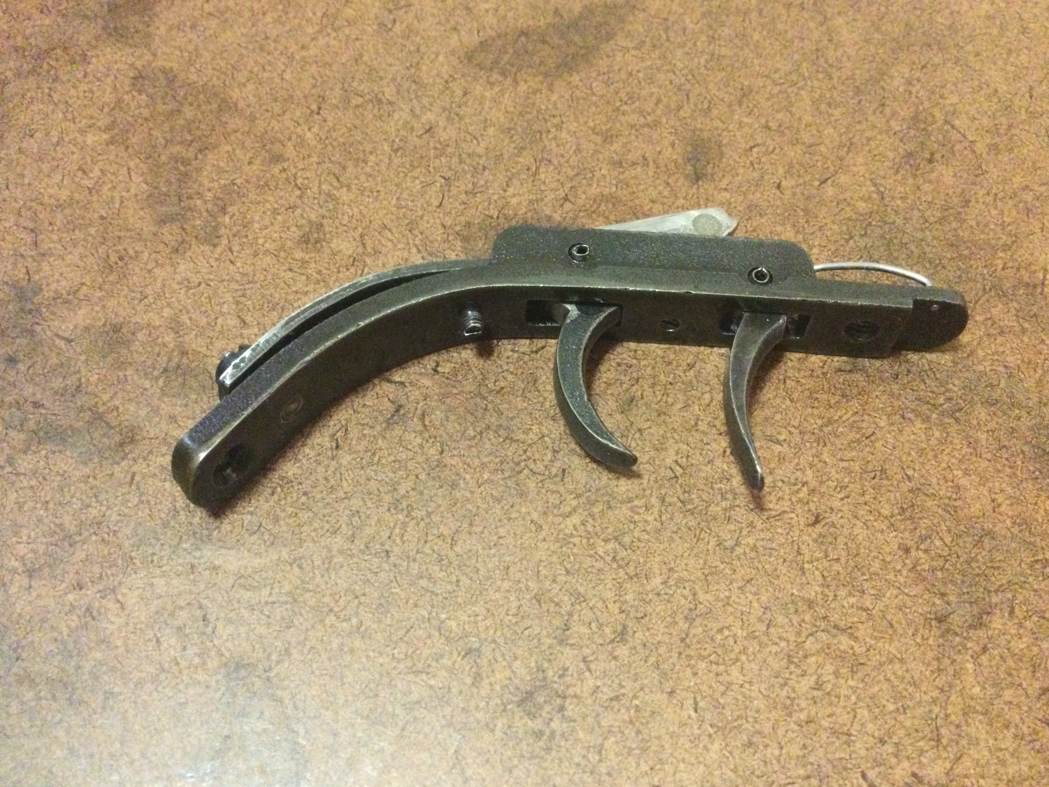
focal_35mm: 32
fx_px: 970
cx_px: 522
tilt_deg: -59.2
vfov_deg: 44.2
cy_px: 391
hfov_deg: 56.8
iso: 320
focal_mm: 3.3
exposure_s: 1/15
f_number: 2.4
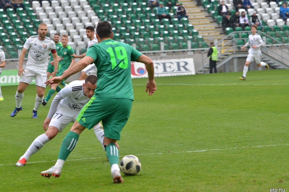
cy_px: 99
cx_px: 141
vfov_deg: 7.1
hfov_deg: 10.7
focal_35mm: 192
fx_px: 1538
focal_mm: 122
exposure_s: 1/250
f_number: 6.3
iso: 250
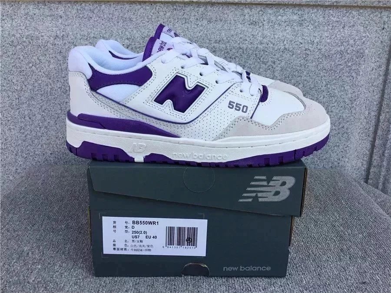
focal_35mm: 31
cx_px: 196
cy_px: 146
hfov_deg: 58.4
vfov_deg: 45.4
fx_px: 350
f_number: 2.4
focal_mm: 3.3
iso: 25
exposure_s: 1/397
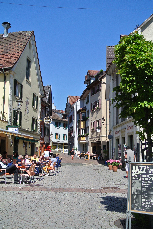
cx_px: 76
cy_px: 114
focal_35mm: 45
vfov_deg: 43.6
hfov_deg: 29.9
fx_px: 286
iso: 100
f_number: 5
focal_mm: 16.9
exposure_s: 1/800
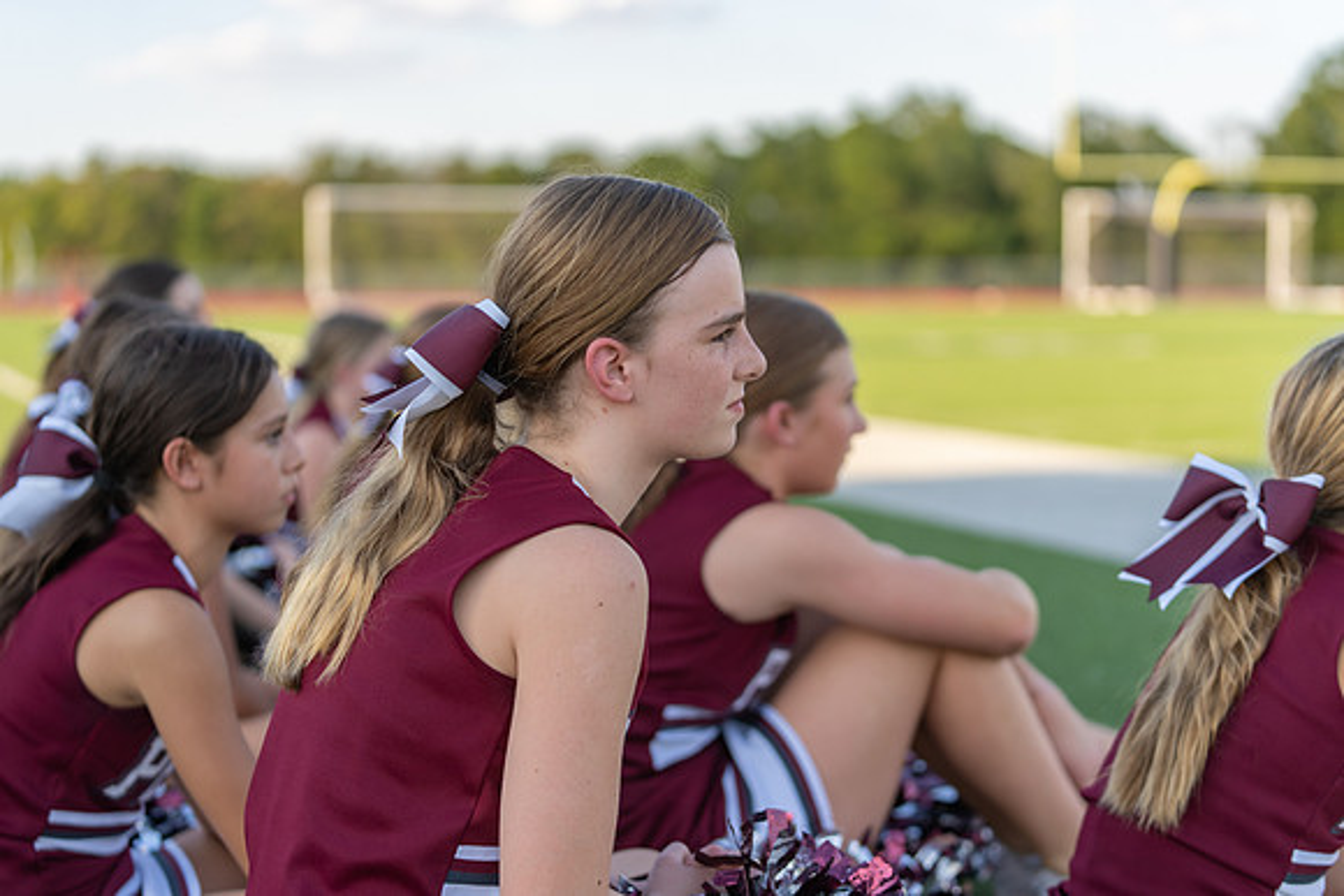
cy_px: 448
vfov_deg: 19.5
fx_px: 2614
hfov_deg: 28.8
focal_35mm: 70
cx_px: 672
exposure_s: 1/500
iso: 100
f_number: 2.8
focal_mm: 70
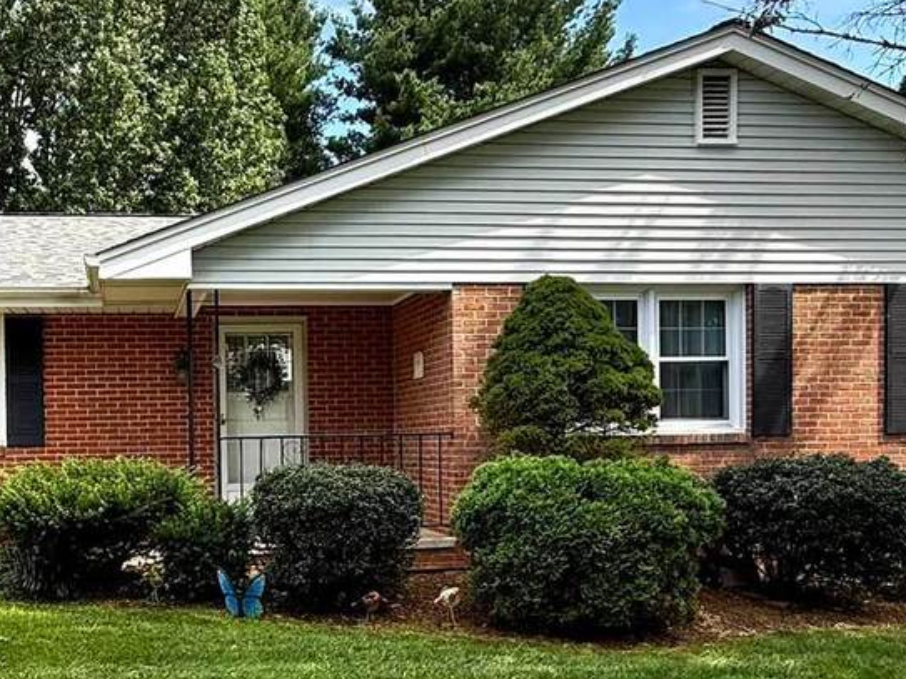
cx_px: 220
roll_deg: +0.6
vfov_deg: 42.2
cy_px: 467
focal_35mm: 33
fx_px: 864
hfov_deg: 52.8
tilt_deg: +0.1
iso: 50
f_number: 2.2
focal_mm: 2.22
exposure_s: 1/393
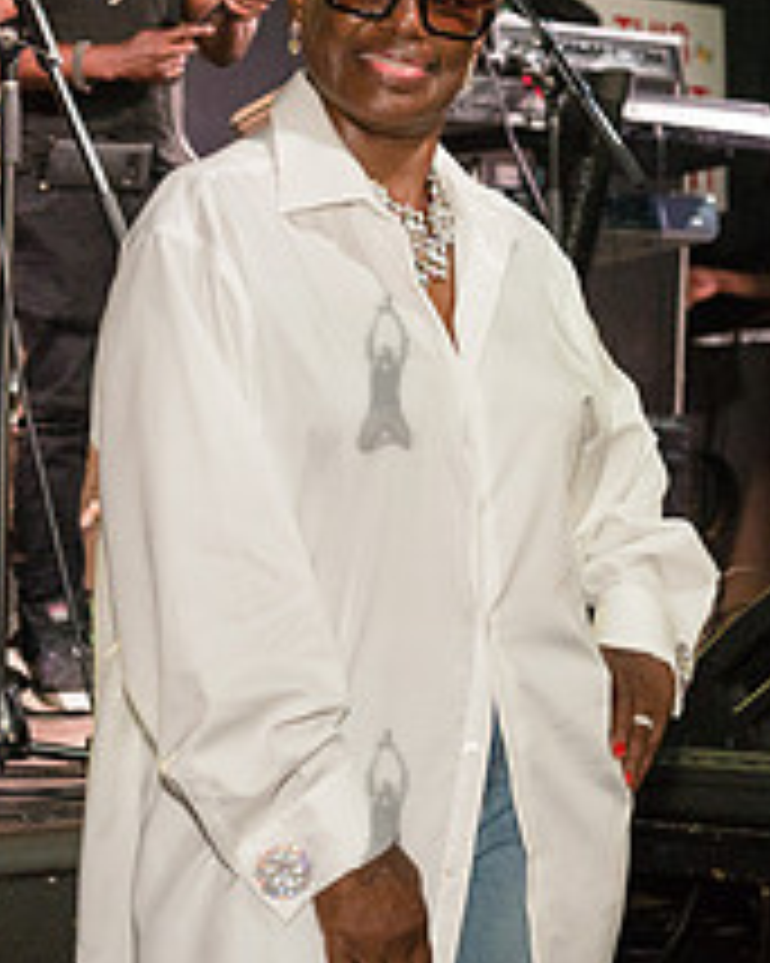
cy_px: 371
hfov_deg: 13.8
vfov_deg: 17.1
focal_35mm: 112
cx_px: 383
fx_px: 3193
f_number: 4.5
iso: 3200
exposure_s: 1/320
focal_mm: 44
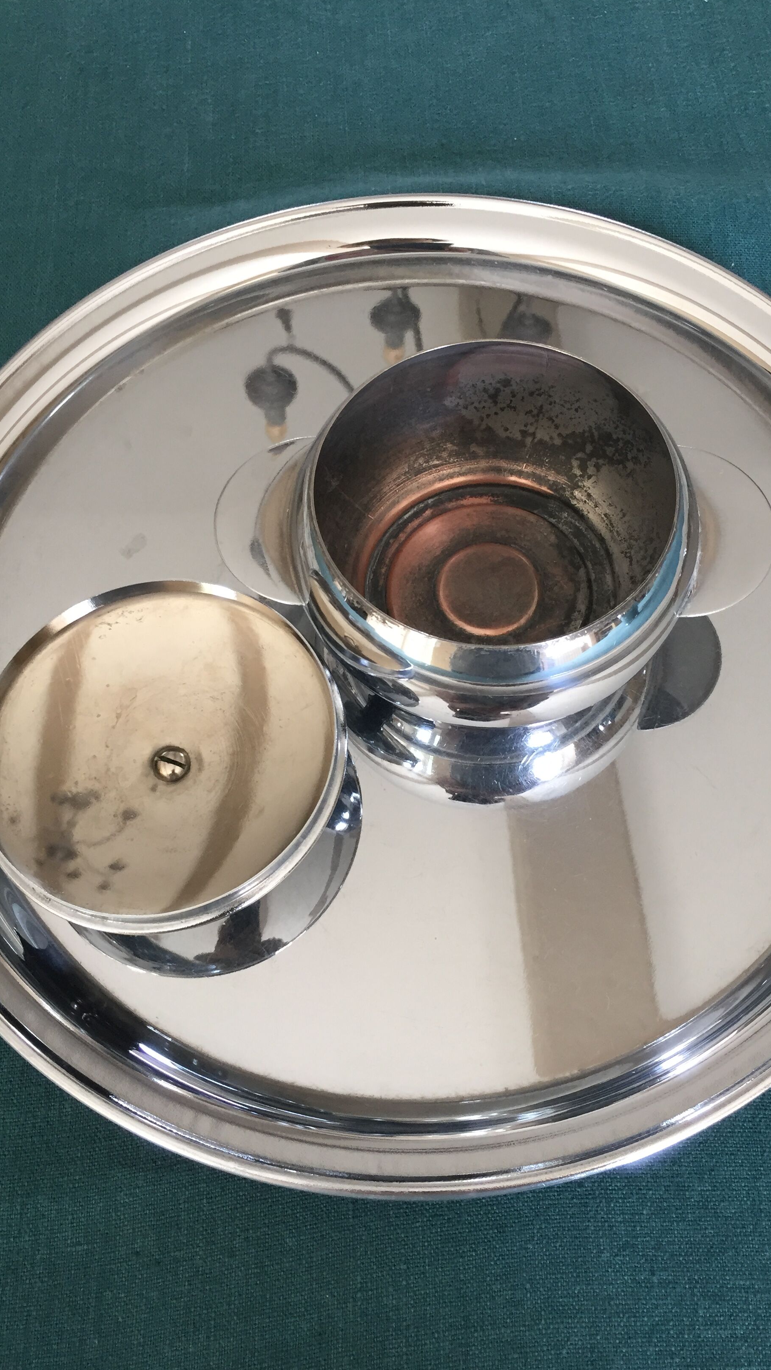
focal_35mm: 32
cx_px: 411
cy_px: 683
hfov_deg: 36.7
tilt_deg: -65.4
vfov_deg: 61.0
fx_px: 1163
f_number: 2.2
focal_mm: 4.15
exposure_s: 1/33
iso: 50
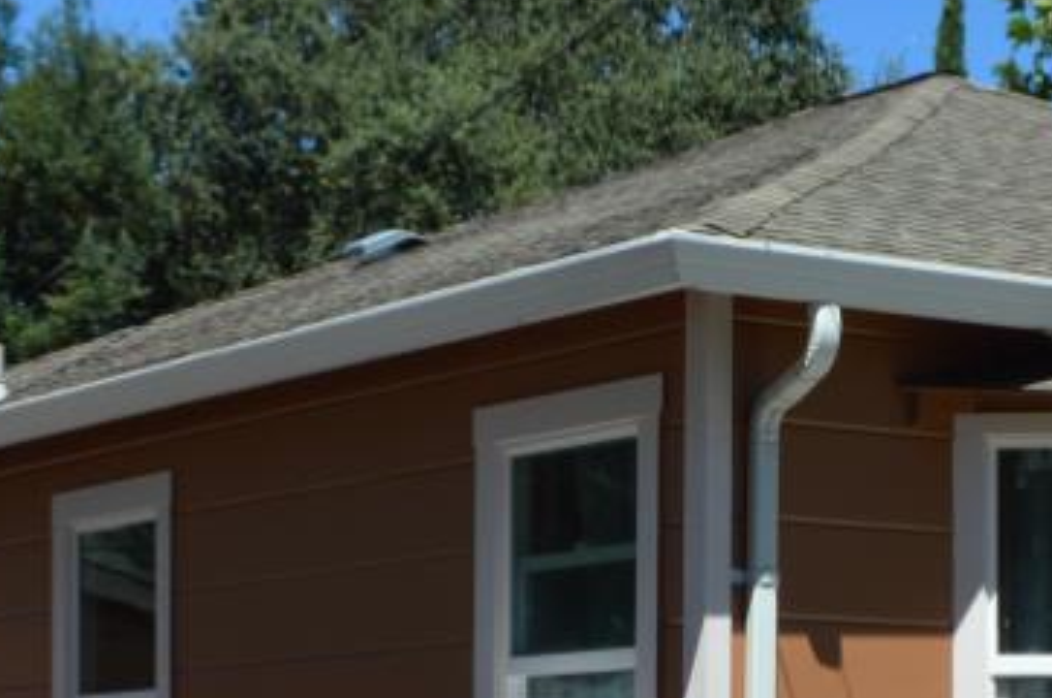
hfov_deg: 18.2
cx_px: 744
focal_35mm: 112
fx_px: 3267
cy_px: 845
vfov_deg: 11.9
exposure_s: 1/320
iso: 100
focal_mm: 18
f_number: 8
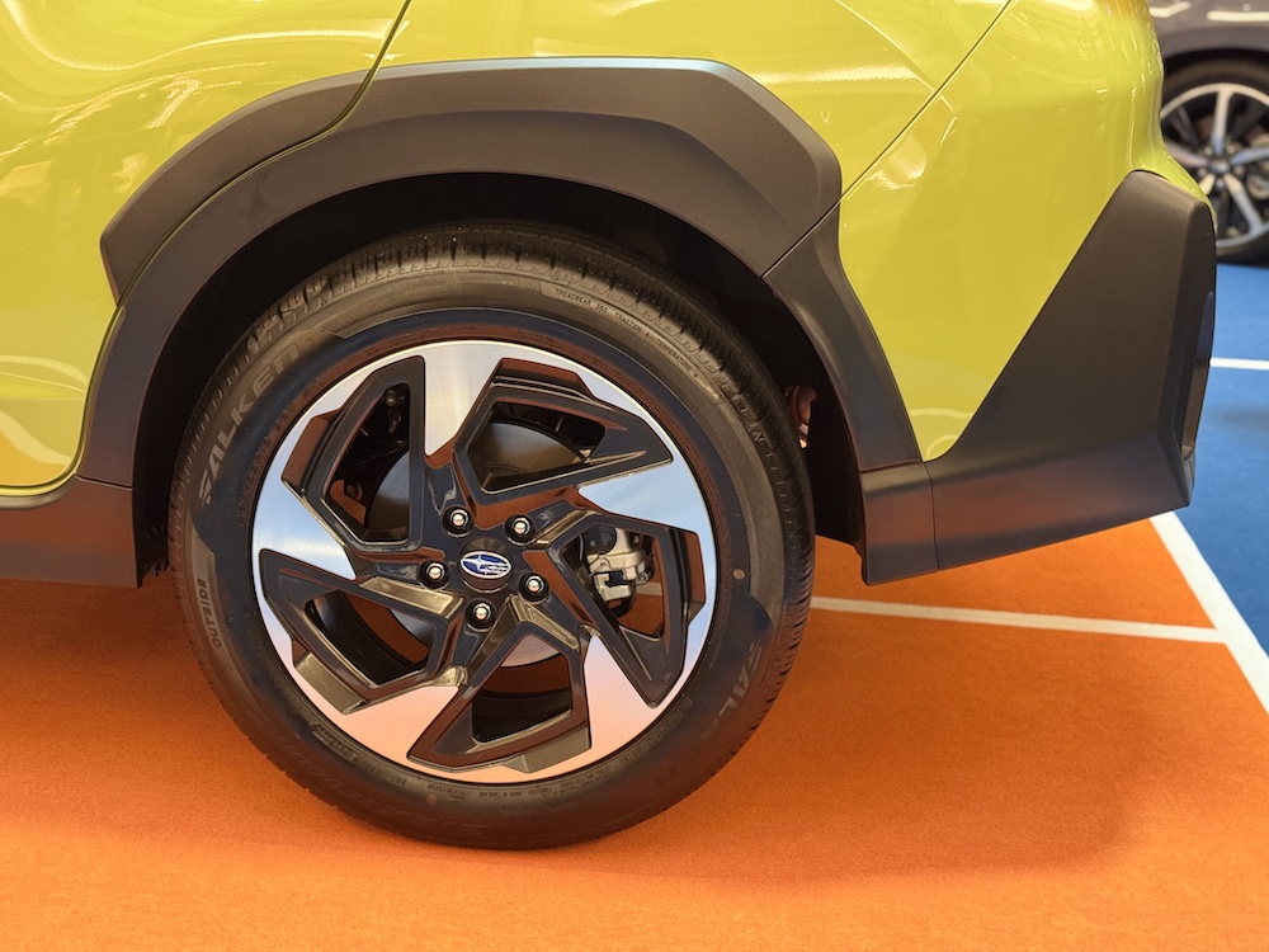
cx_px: 634
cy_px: 476
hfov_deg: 39.7
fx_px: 1760
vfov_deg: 30.3
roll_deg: -2.5
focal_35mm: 48
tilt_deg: -18.0
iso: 400
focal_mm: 6.76
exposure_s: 1/33
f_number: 1.78
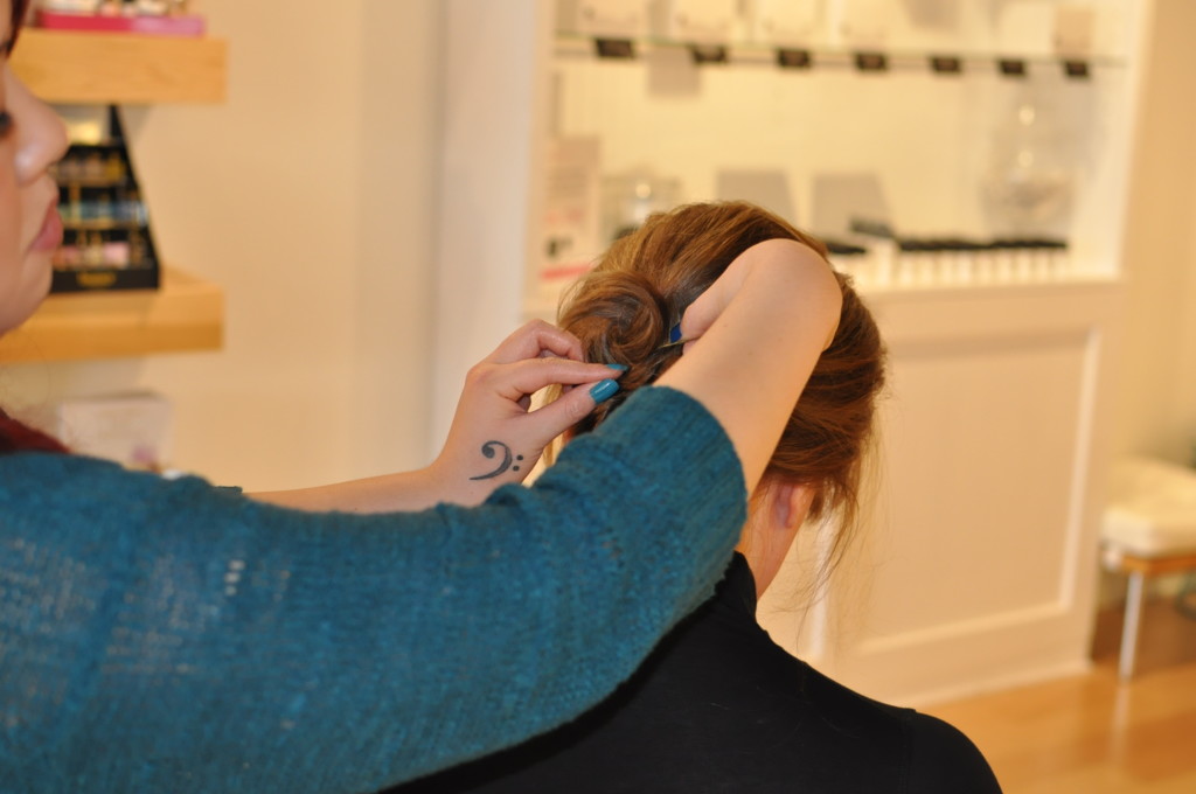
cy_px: 397
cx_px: 598
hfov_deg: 37.9
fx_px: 1742
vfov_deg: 25.7
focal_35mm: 52
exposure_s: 1/60
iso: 800
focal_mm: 35
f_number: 2.8
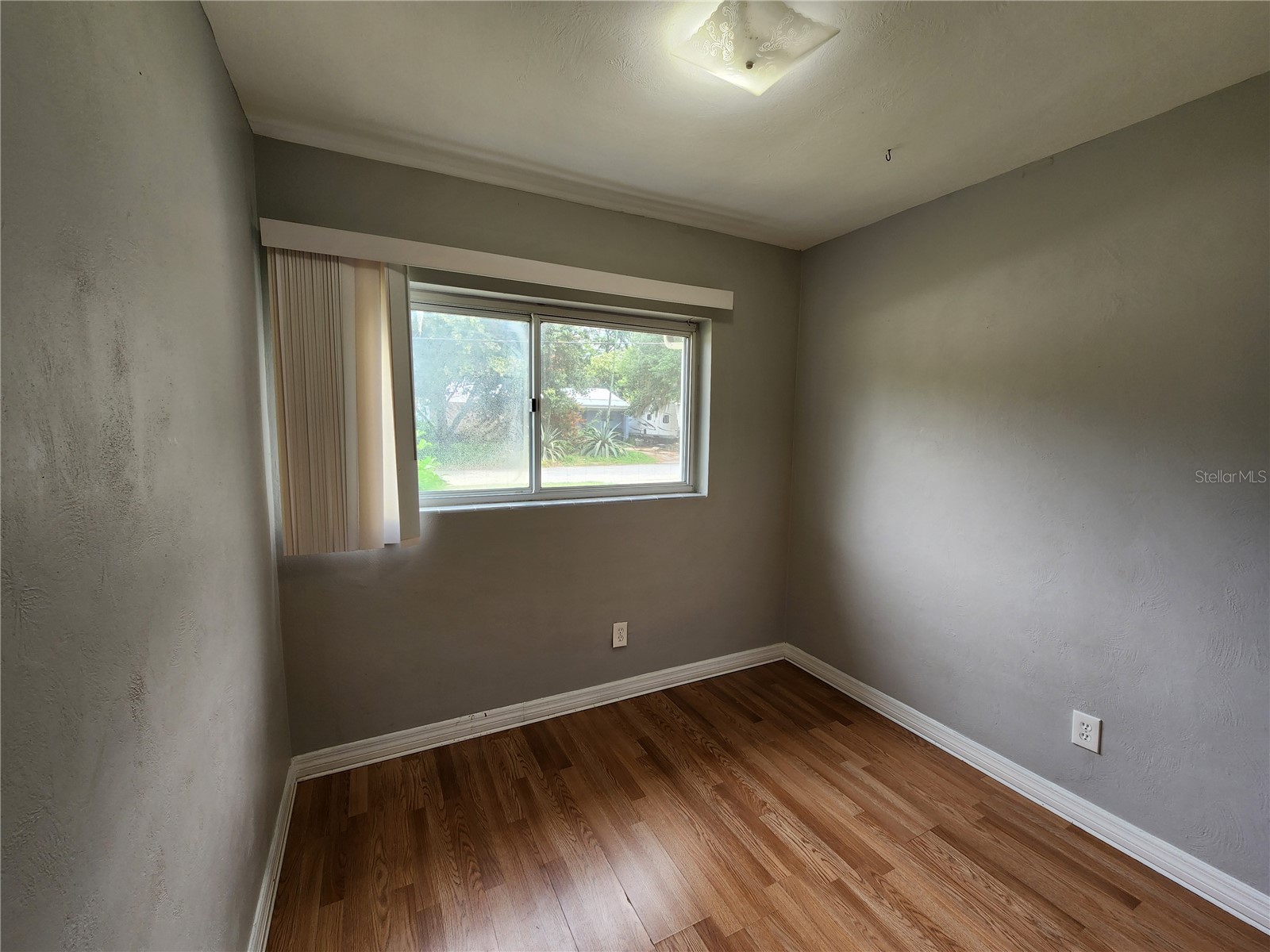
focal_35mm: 13
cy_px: 476
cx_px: 635
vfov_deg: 89.9
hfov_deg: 106.2
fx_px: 477
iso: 64
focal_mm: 2.2
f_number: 2.2
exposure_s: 1/60
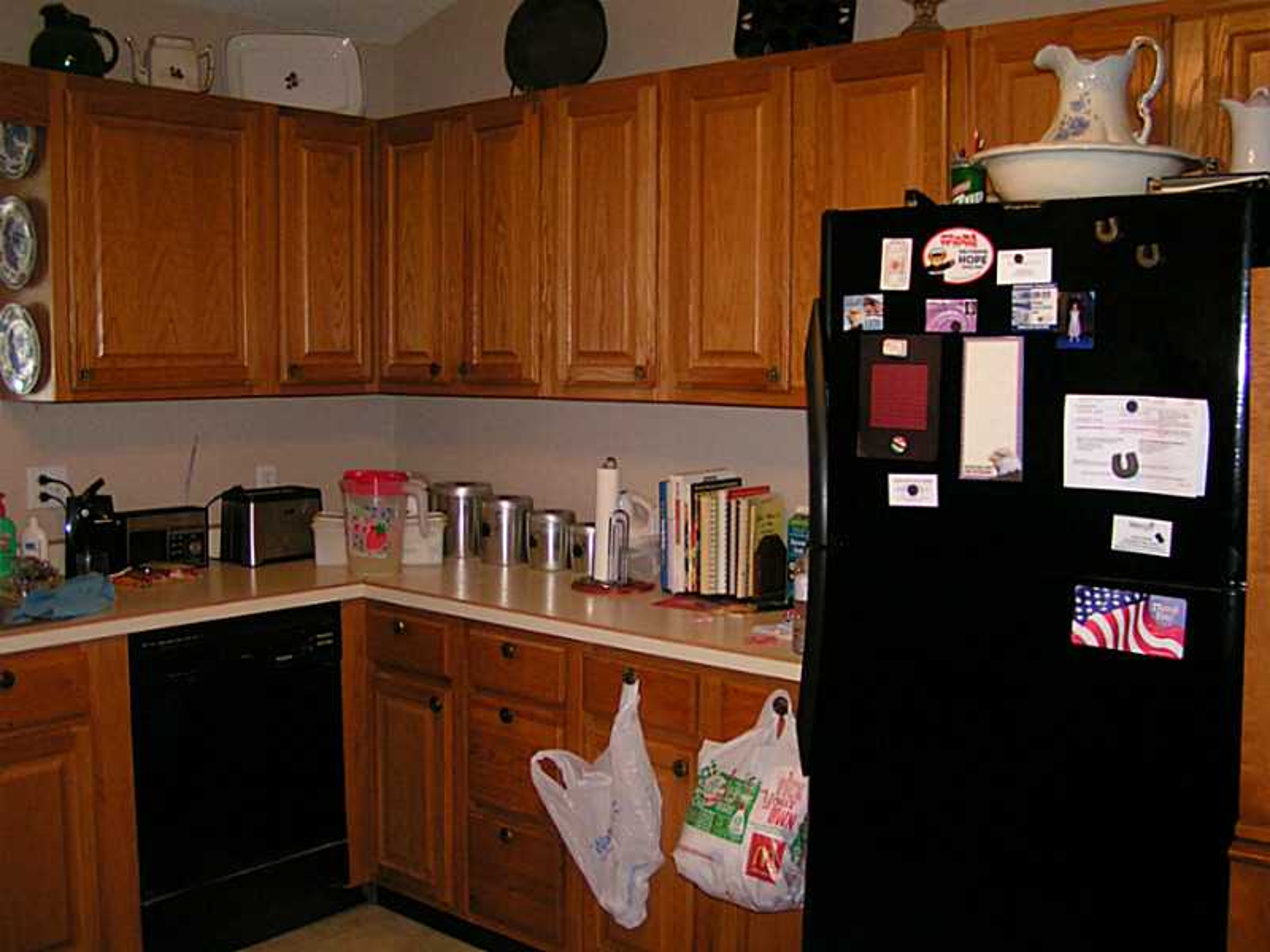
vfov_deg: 37.7
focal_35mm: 38
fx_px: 1394
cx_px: 635
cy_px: 476
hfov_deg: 49.0
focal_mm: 5.8
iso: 200
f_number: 2.8
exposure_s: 1/40
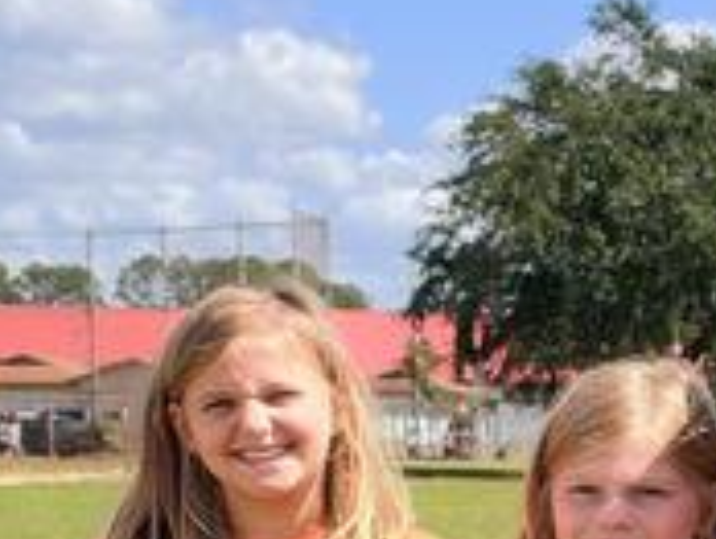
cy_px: 736
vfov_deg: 10.3
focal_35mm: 141
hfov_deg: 12.3
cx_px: 1436
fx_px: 2920
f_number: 1.8
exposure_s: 1/3096
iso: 64
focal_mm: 6.93
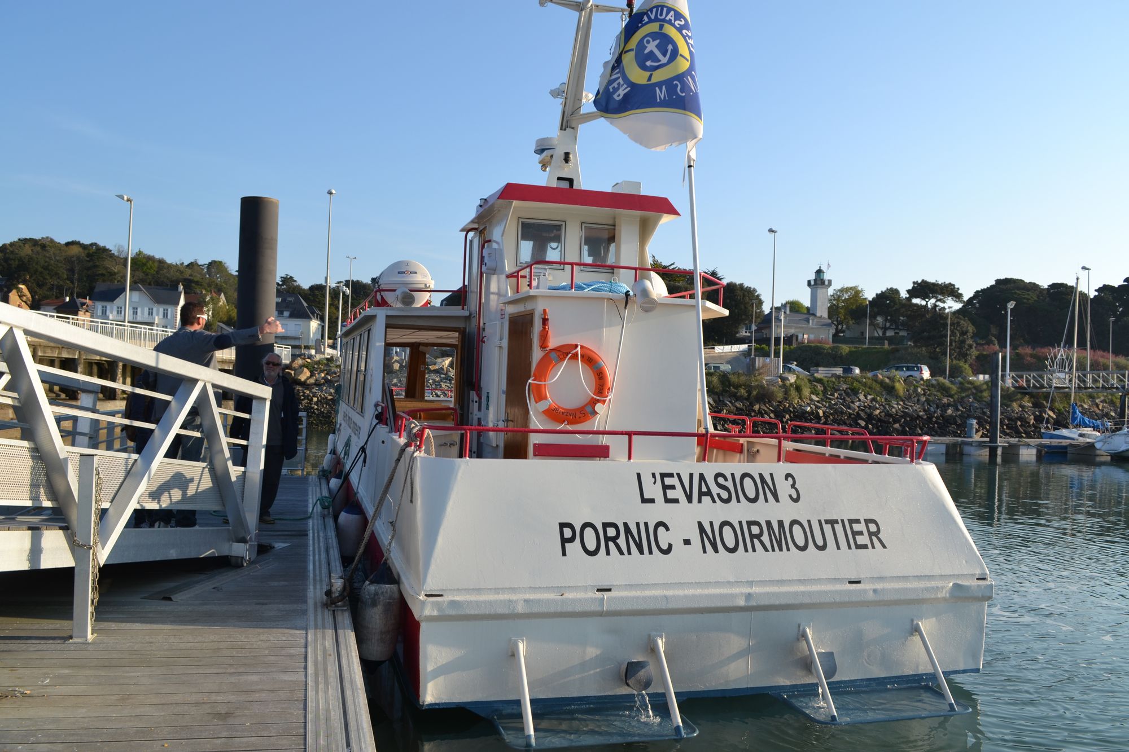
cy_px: 376
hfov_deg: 61.9
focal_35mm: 30
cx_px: 564
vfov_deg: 43.6
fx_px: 941
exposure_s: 1/200
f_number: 7.1
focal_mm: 20
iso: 100
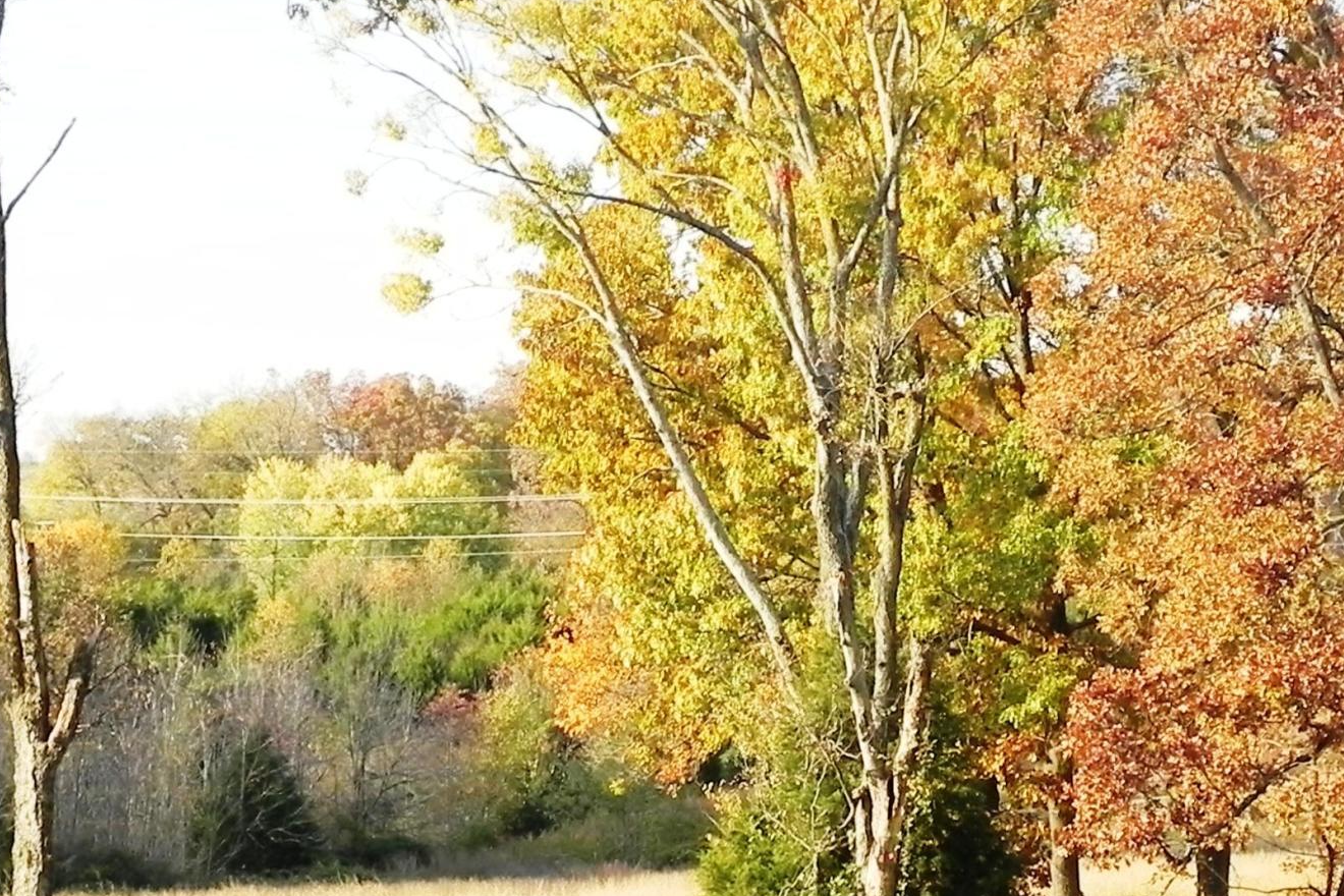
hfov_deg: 13.2
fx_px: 5824
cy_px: 987
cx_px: 803
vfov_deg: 8.7
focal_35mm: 156
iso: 160
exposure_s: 1/148
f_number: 4.5
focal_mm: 11.8
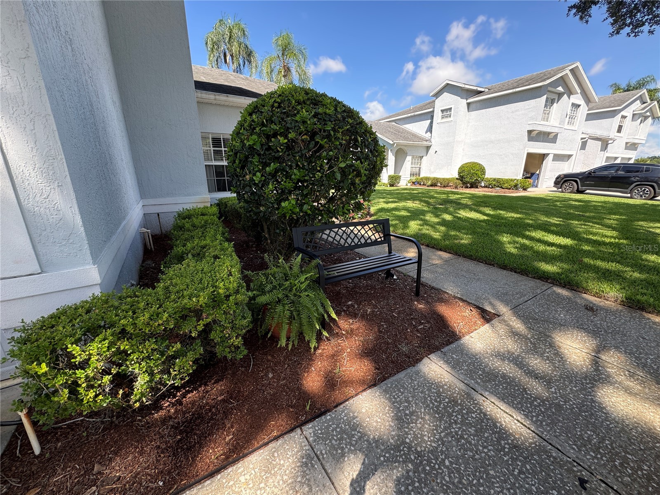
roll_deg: -0.2
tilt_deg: -16.8
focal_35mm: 14
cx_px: 330
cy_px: 248
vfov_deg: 85.7
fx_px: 267
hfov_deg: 102.1
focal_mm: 2.22
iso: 40
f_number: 2.2
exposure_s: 1/190
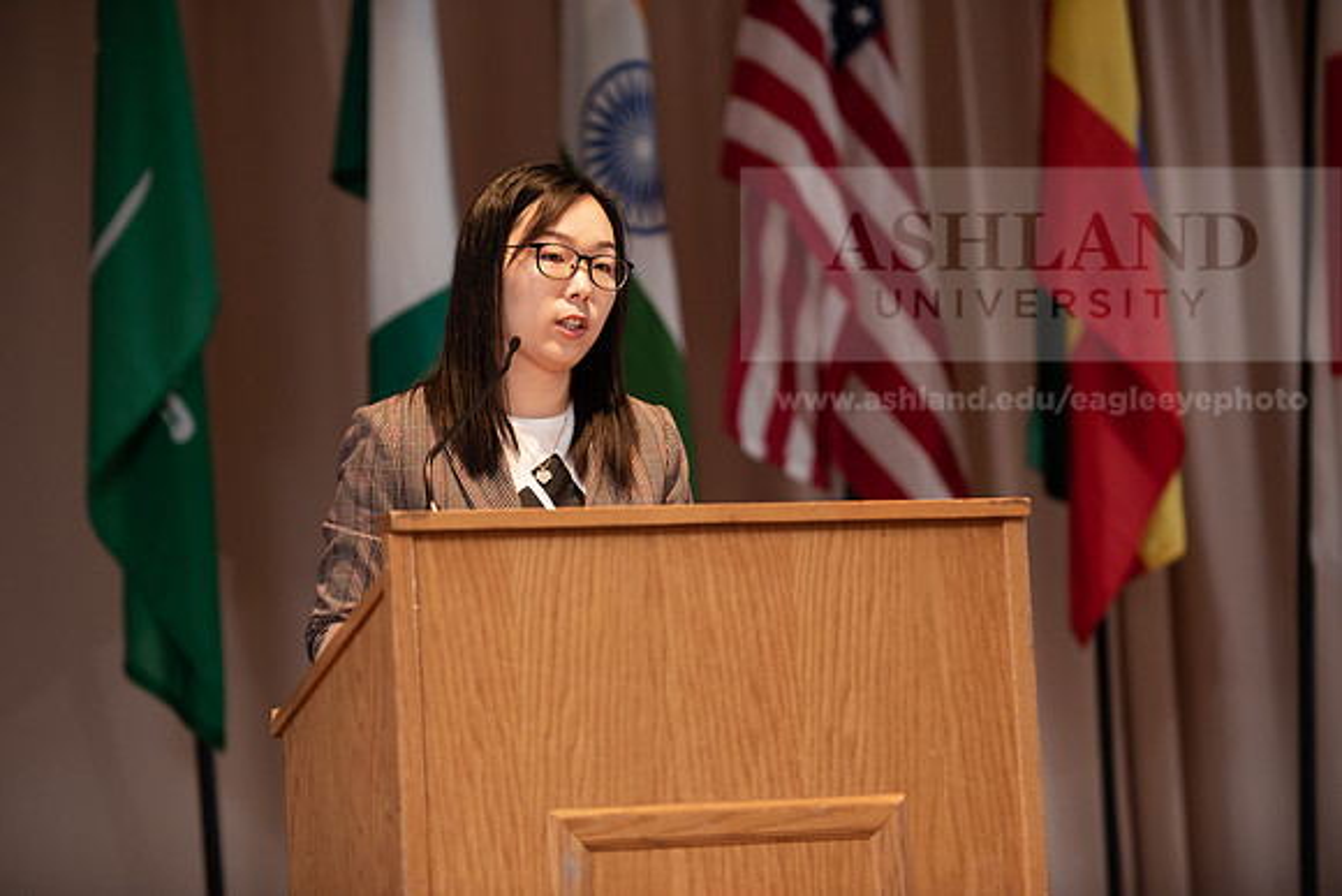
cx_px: 671
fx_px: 5033
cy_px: 448
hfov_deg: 15.2
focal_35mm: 135
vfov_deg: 10.2
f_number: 3.2
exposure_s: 1/200
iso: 1600
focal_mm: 135
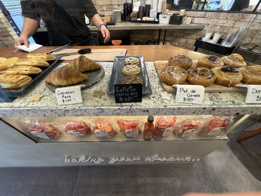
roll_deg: +1.2
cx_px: 130
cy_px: 98
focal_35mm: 14
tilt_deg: -43.6
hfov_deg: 102.1
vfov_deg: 85.7
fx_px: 106
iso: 500
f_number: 2.2
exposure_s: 1/60
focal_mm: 2.22
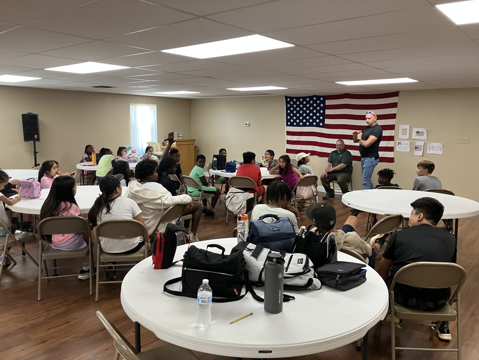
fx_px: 387
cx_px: 240
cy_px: 180
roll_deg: +1.3
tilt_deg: -7.8
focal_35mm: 28
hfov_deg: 63.4
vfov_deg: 49.7
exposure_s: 1/60
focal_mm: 3.99
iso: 80
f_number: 1.8
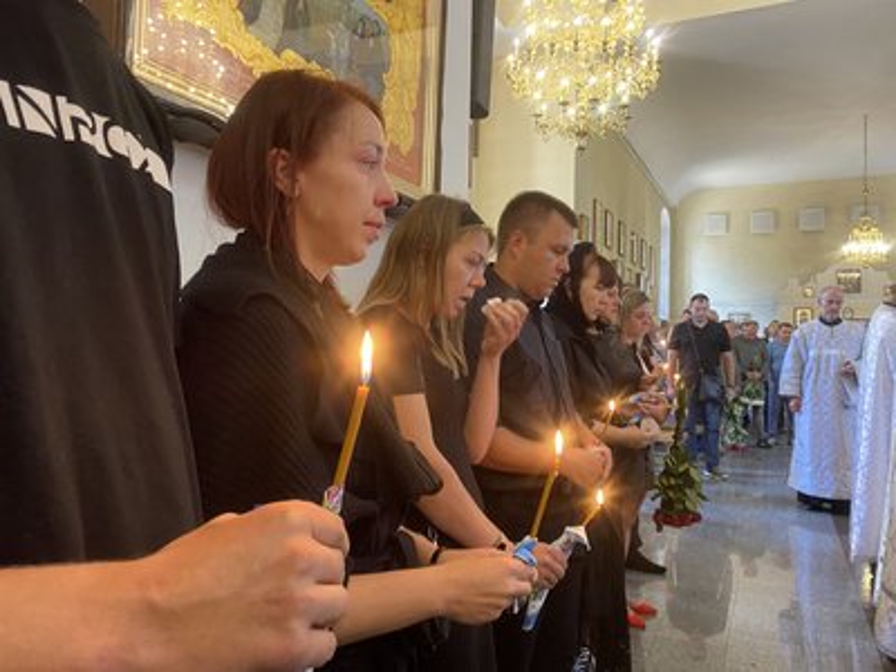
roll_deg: -1.0
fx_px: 673
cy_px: 336
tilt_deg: -0.2
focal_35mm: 26
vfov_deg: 53.1
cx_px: 448
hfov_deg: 67.3
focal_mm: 4.25
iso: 400
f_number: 1.8
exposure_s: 1/33
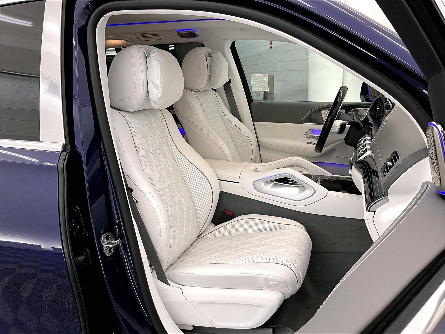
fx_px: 373
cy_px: 167
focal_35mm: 29
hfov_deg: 61.7
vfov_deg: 48.2
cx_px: 222
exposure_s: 1/60
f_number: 1.8
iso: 50
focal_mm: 3
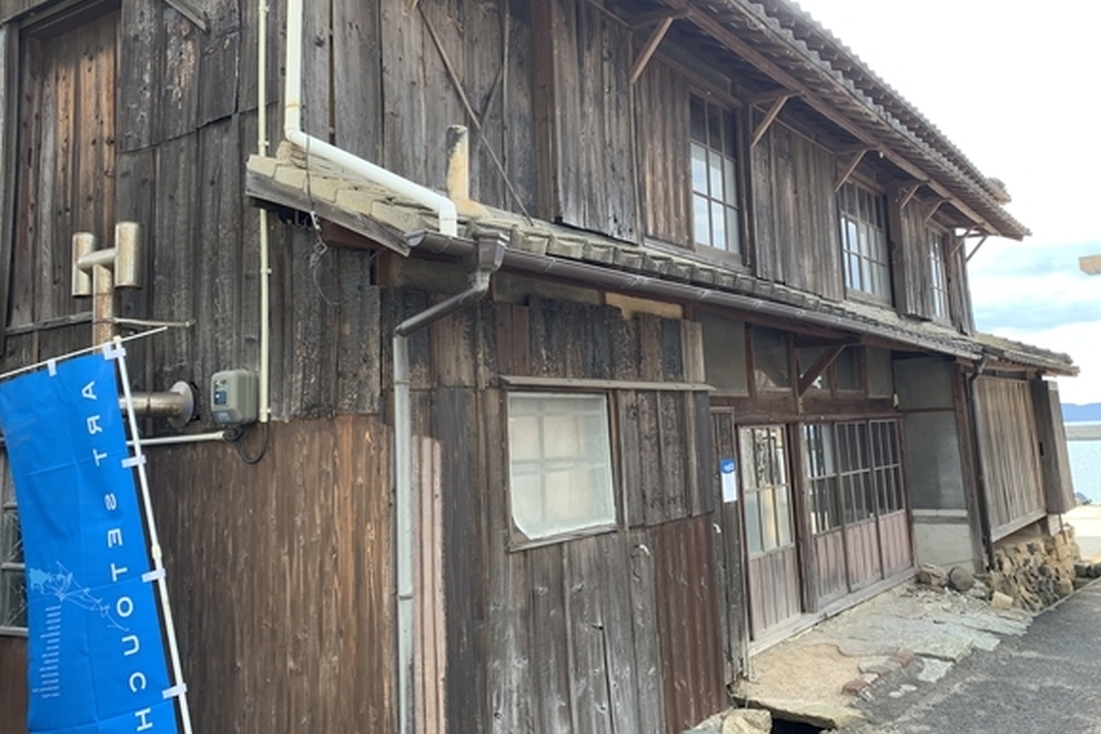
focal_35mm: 28
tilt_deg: +7.9
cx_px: 536
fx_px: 856
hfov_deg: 65.5
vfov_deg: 46.3
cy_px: 325
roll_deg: +2.9
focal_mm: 4.25
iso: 25
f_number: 1.8
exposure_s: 1/174
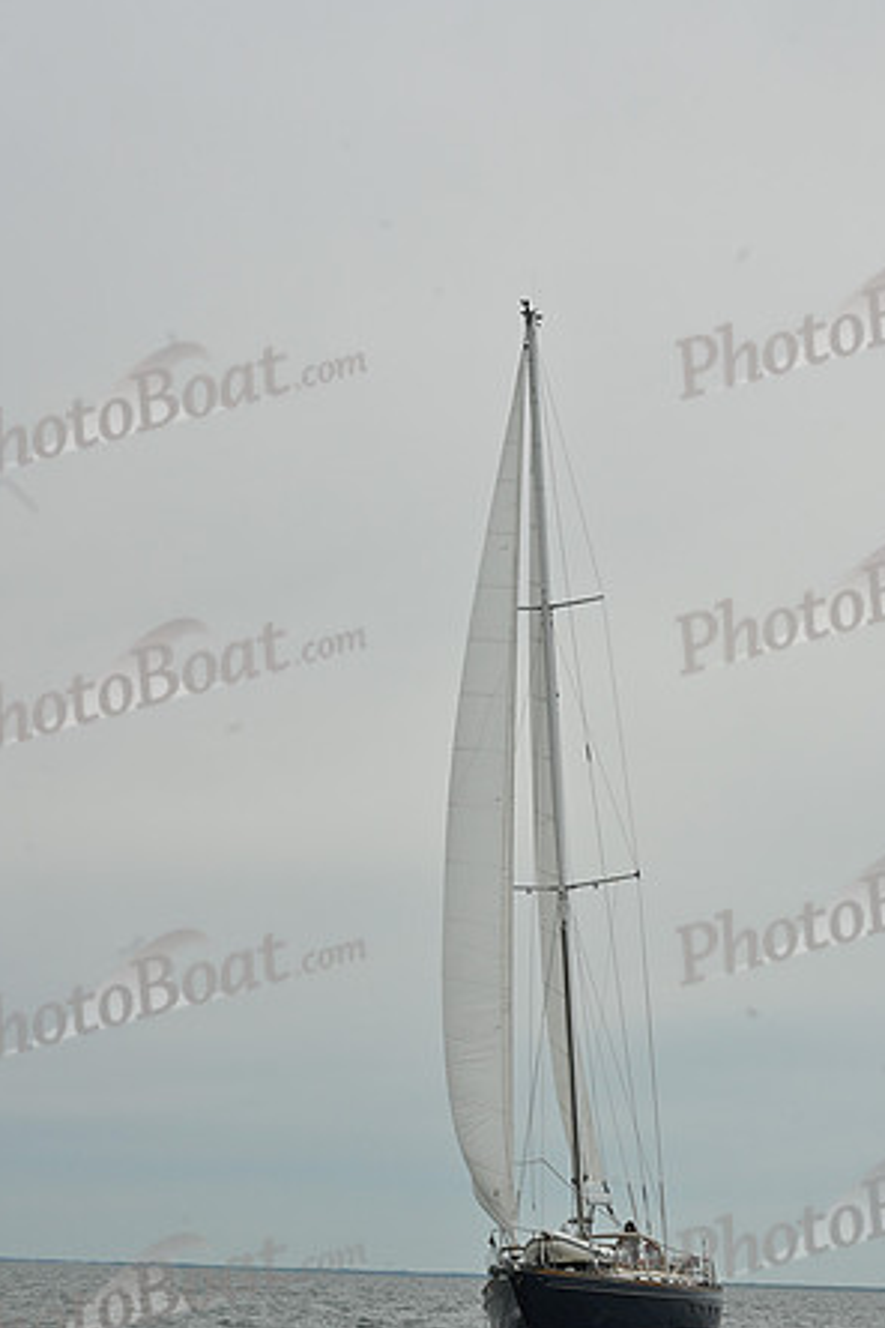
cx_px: 522
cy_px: 796
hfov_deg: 13.4
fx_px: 3761
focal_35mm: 102
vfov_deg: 20.0
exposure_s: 1/1250
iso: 320
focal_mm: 78
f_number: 11
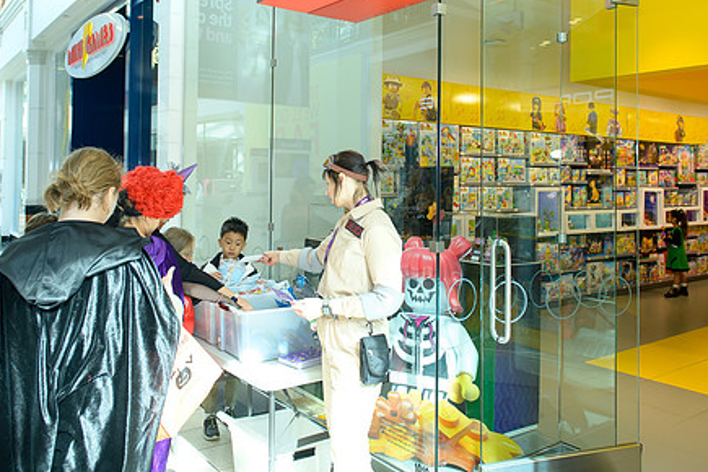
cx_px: 350
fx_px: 629
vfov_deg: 40.7
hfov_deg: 58.7
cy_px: 162
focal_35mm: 32
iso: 640
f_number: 4
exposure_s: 1/250
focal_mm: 24
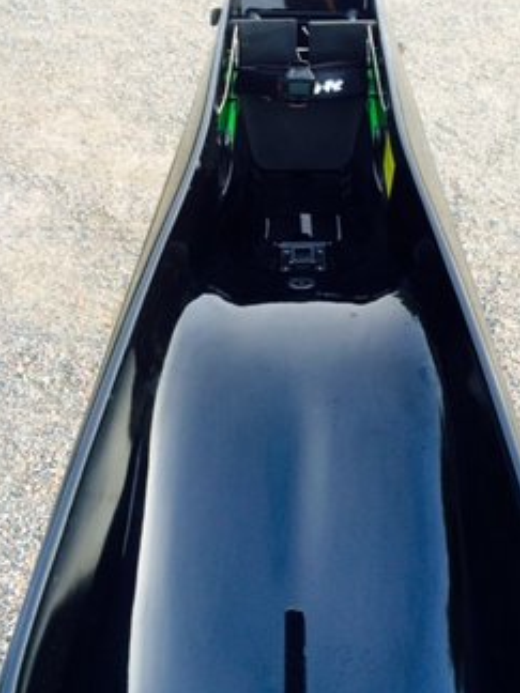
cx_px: 297
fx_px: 741
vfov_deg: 50.0
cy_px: 304
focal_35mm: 37
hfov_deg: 38.6
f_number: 2.2
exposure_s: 1/120
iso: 40
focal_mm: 4.12
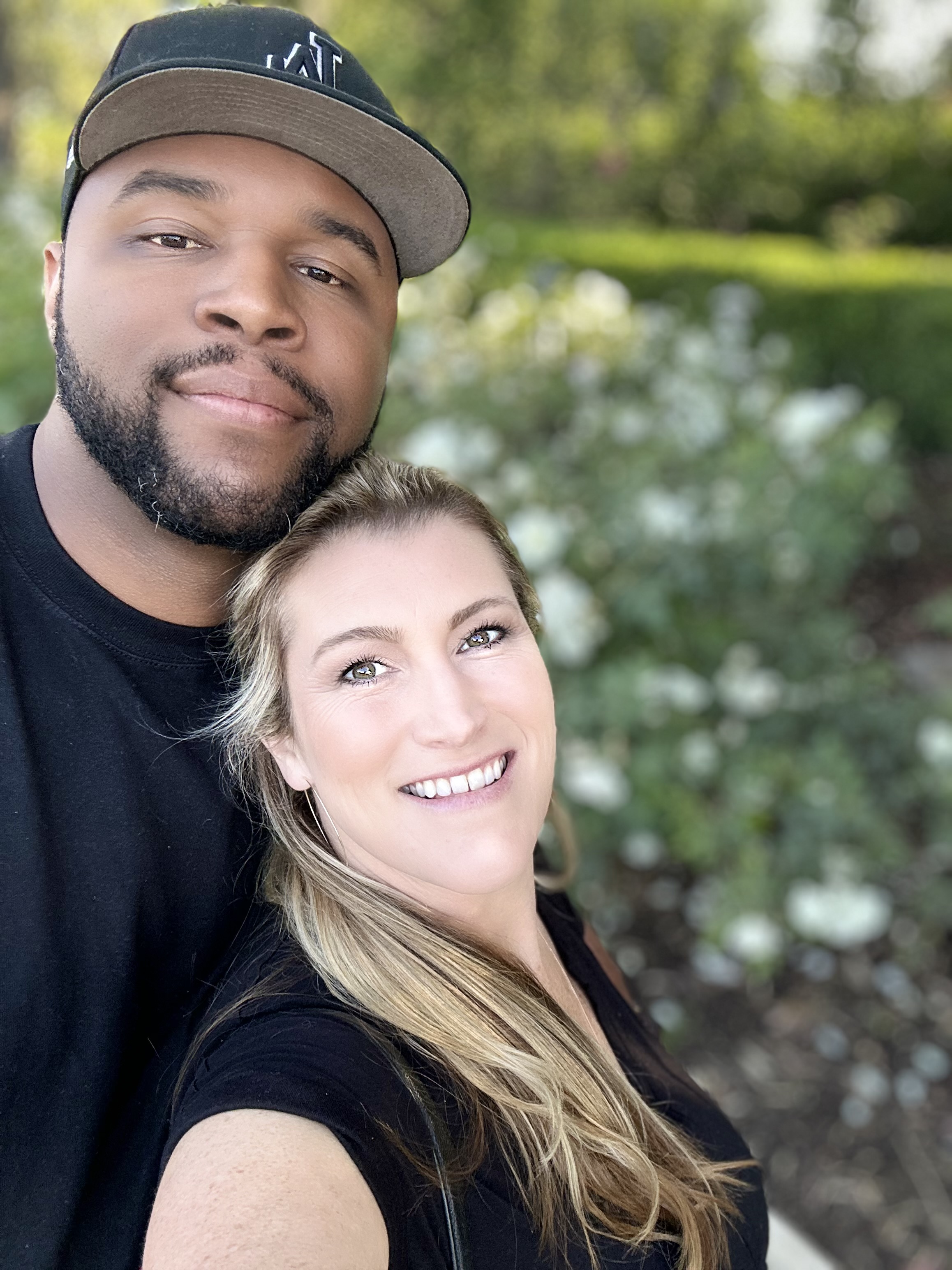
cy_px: 635
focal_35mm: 30
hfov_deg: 46.8
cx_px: 476
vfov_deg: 60.0
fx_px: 1100
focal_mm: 2.69
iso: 40
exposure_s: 1/121
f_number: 1.9
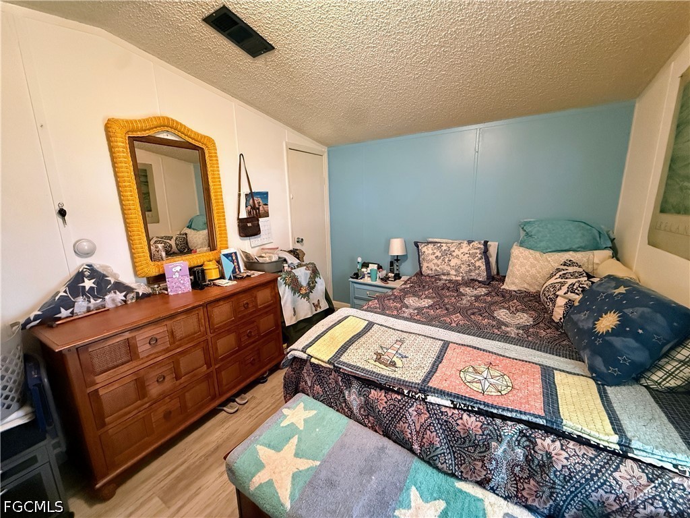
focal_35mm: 14
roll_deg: +1.8
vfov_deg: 85.7
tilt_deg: -10.8
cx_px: 345
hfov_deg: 102.1
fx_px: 279
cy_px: 259
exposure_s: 1/60
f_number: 2.2
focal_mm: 2.22
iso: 1250
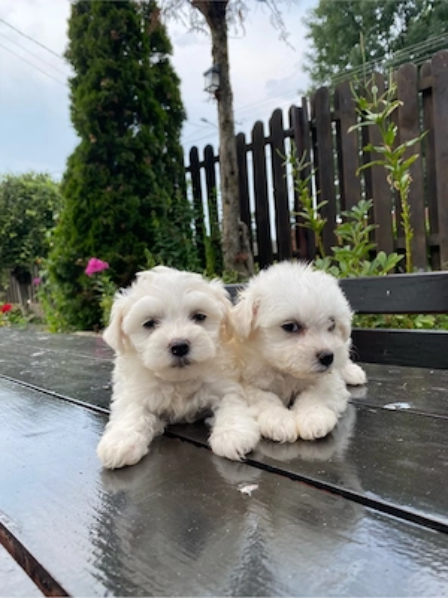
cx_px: 224
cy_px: 299
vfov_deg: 67.3
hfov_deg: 53.1
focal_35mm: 26
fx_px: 449
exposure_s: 1/957
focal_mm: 4.25
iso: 32
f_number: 1.8
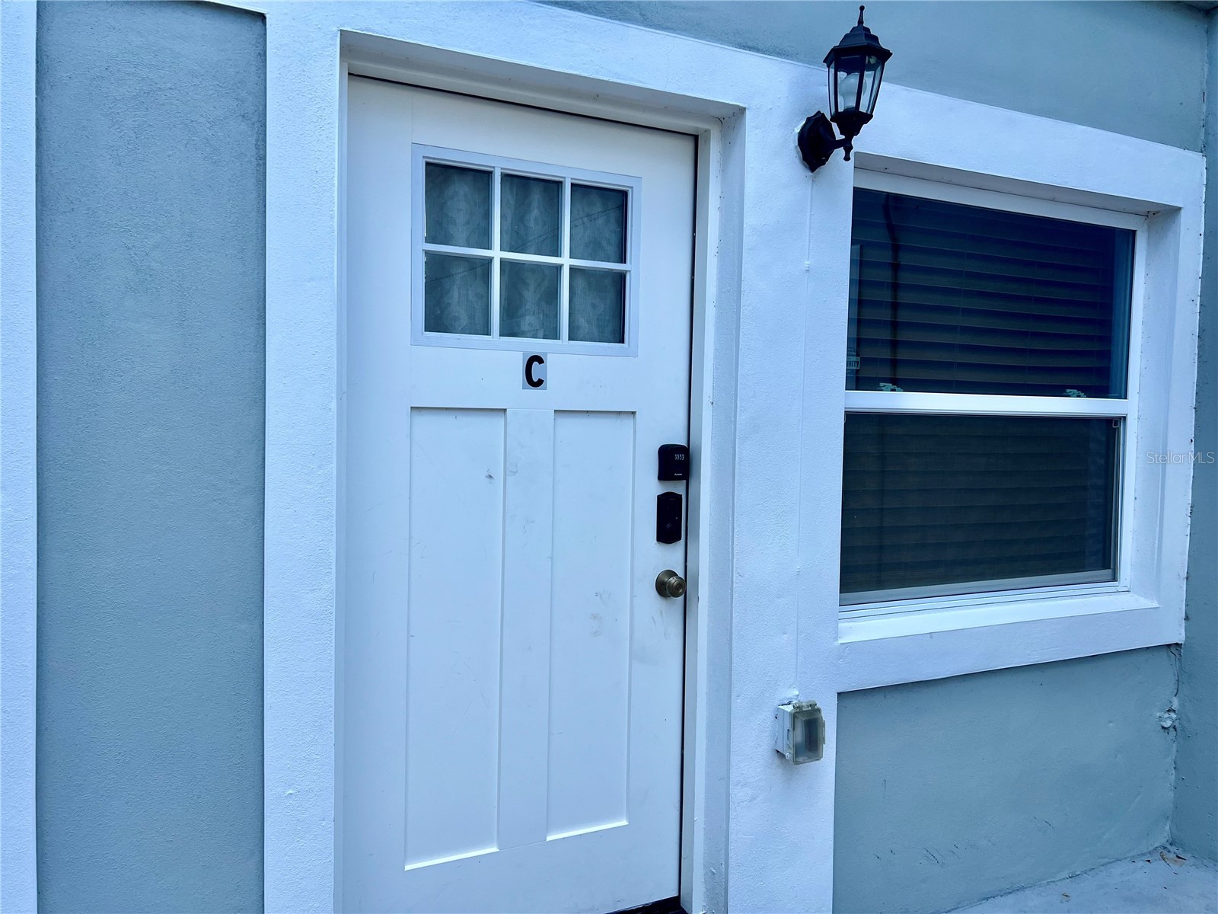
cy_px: 457
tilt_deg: -1.0
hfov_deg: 67.3
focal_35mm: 26
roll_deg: -2.7
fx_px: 915
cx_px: 609
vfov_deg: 53.1
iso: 50
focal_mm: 5.7
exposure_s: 1/1361
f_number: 1.5
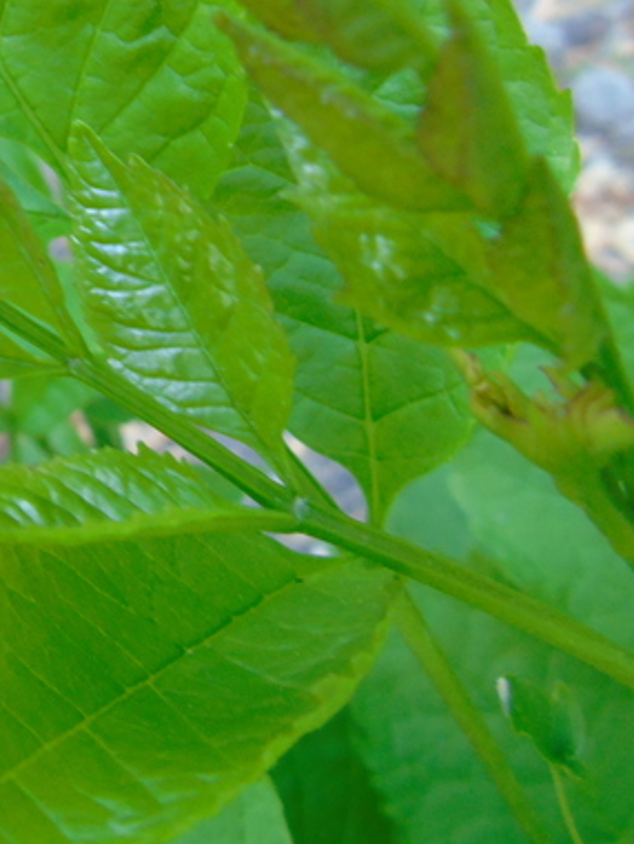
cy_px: 144
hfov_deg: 23.8
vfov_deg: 33.2
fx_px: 1367
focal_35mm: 56
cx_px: -132
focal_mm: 4.4
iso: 200
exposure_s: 1/30
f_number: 3.4
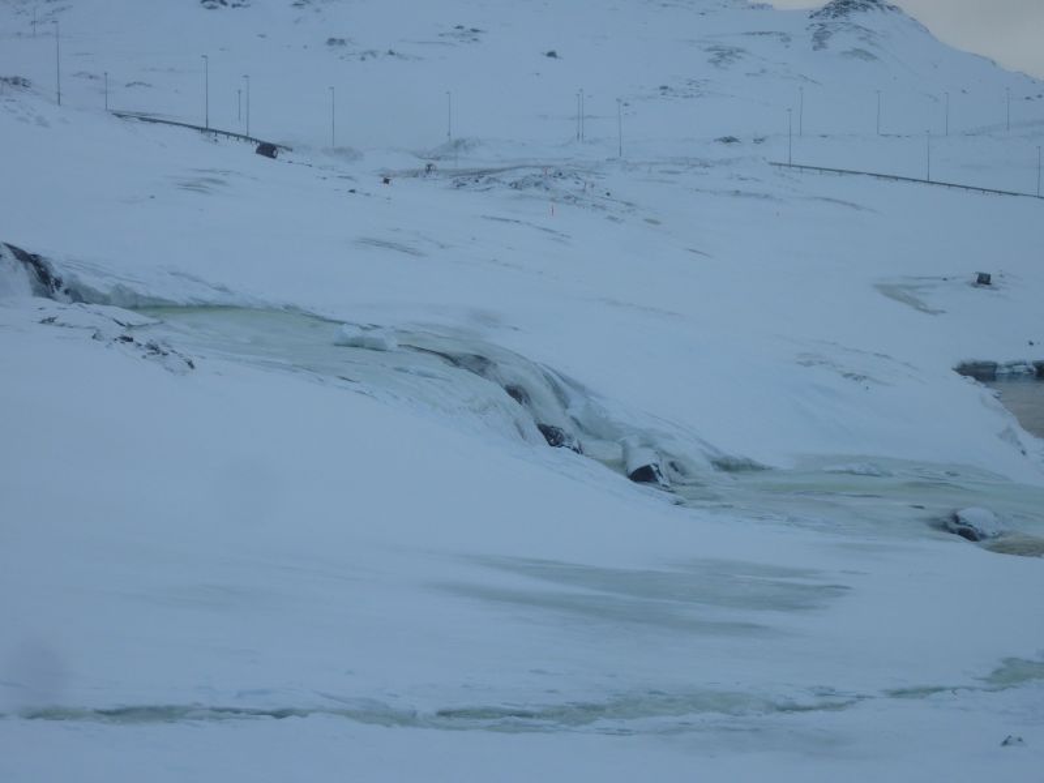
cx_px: 522
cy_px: 392
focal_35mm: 83
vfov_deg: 17.8
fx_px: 2503
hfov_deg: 23.6
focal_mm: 13.7
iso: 80
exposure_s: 1/320
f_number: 4.2
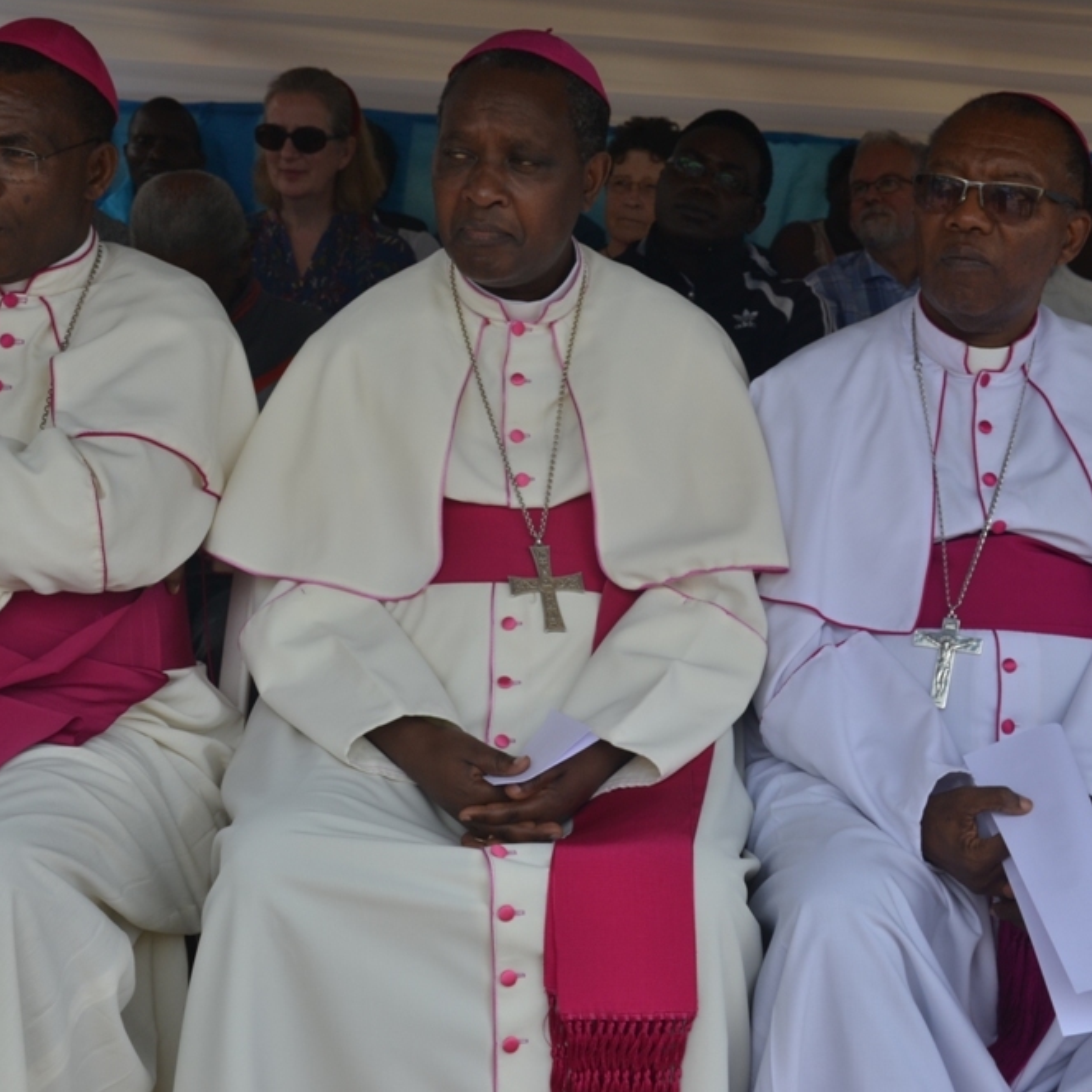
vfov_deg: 34.0
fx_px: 1785
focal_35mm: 50
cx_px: 580
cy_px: 544
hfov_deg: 34.0
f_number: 7.1
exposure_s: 1/200
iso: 100
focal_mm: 26
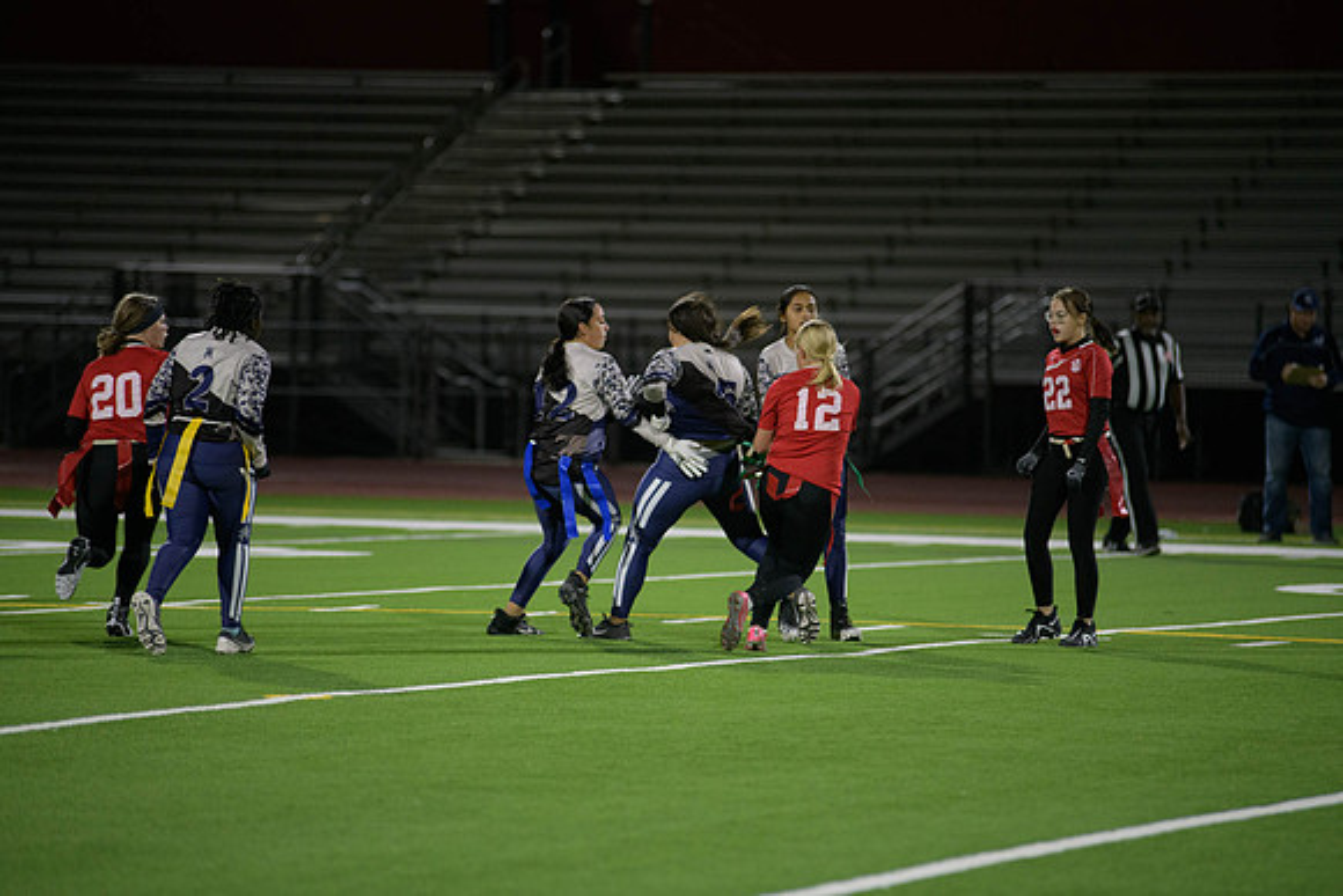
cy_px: 448
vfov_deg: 6.9
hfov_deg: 10.3
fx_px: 7463
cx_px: 672
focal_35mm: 200
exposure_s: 1/640
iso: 2500
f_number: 2.8
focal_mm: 200
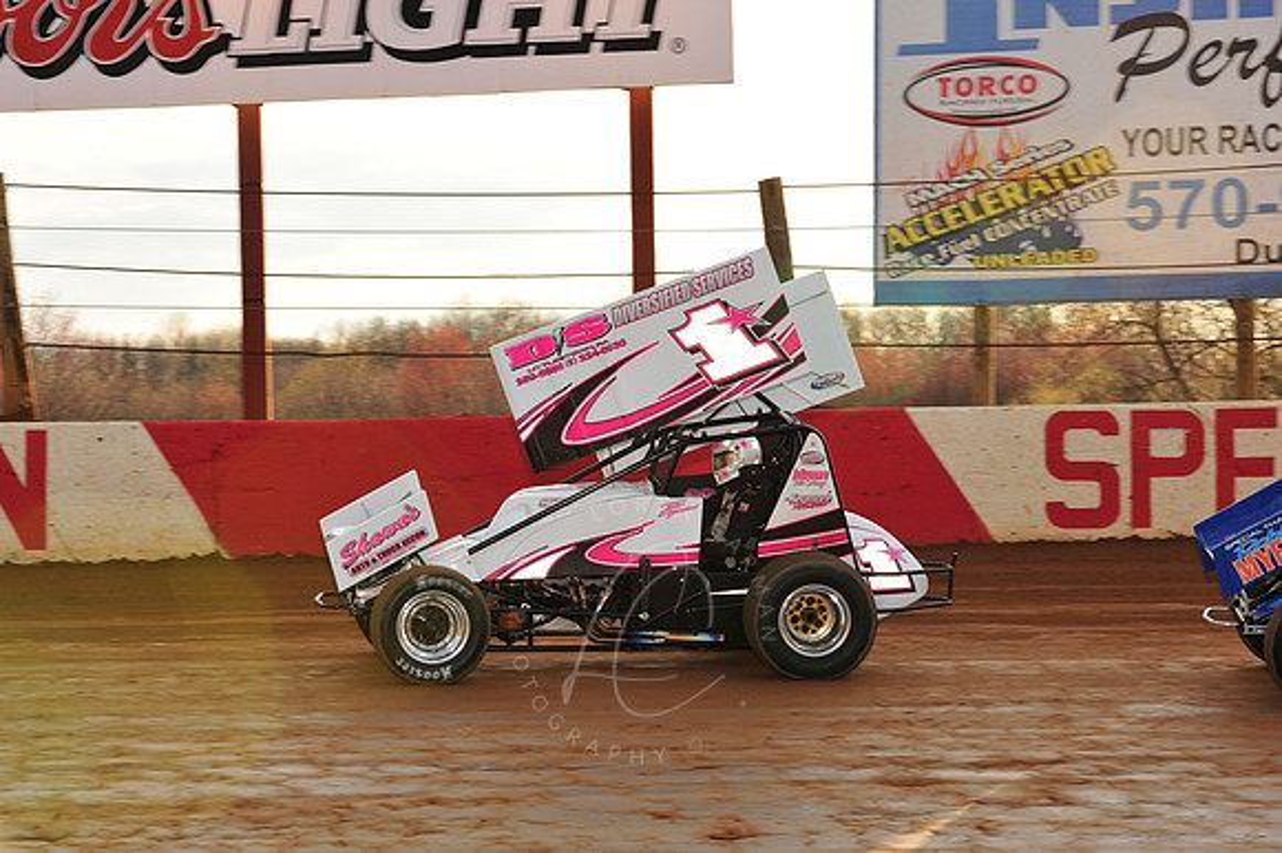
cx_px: 641
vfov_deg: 11.4
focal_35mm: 120
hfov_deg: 17.1
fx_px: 4271
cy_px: 426
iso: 640
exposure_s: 1/250
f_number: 13
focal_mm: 120
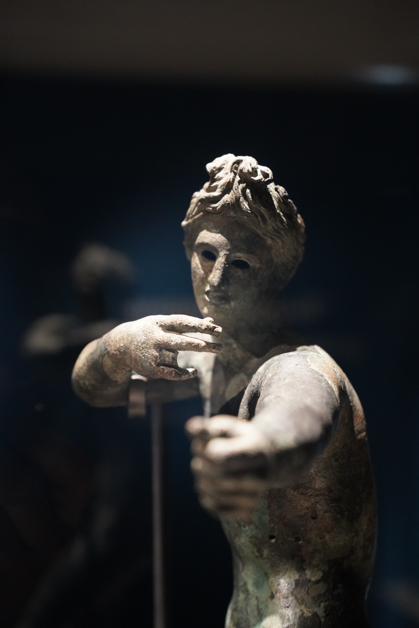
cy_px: 314
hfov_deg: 18.7
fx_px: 1274
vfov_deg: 27.7
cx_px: 210
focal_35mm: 73
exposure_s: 1/160
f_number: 4
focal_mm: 73
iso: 10000
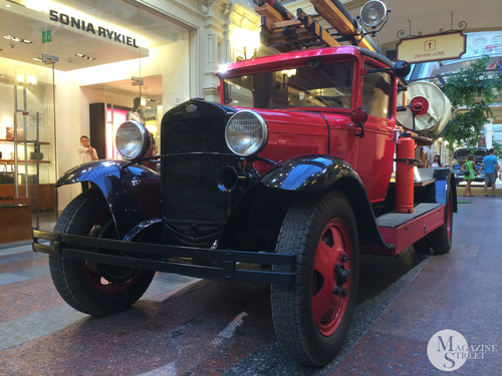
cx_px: 251
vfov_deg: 46.8
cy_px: 188
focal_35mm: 30
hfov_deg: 60.0
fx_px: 435
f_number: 2.2
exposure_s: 1/33
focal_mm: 4.12
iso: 125
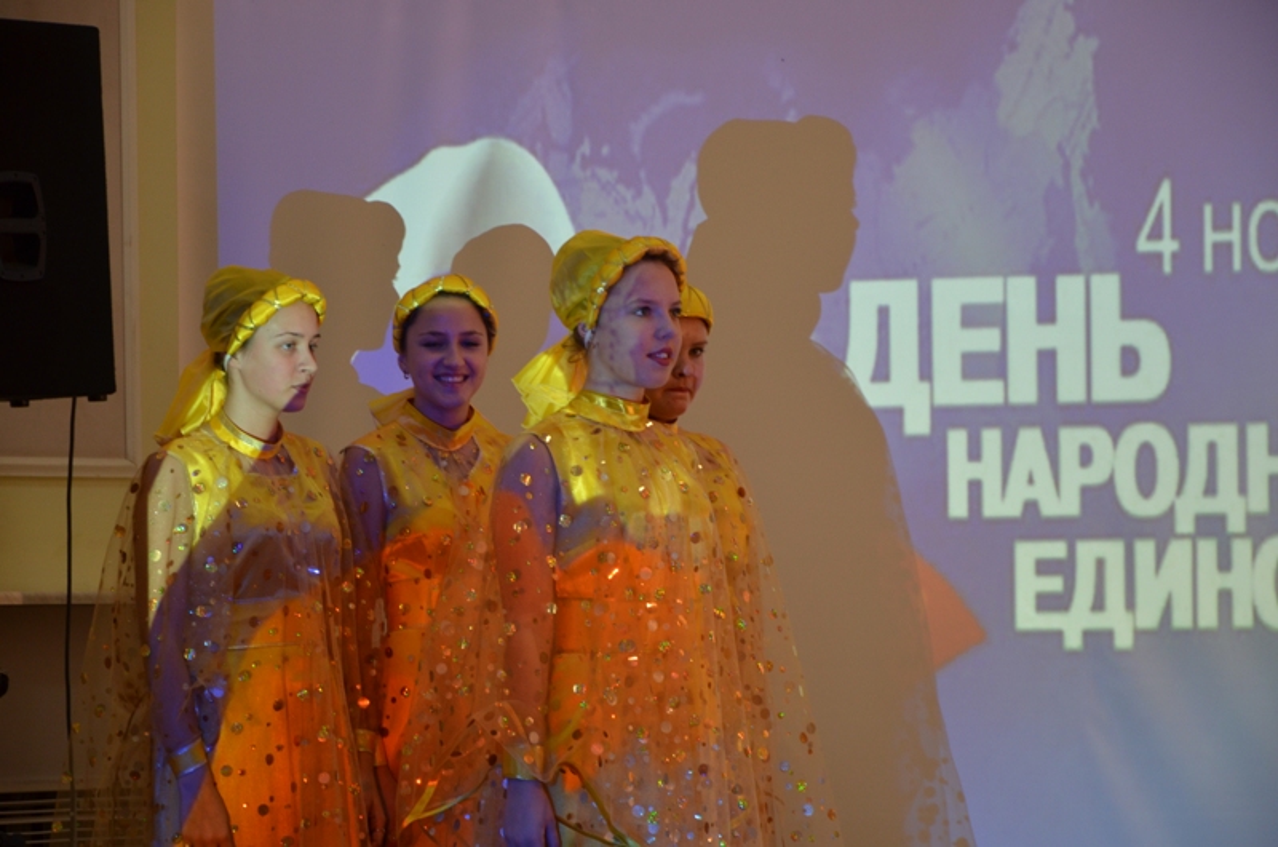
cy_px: 424
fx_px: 5208
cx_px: 639
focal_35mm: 147
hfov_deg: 14.0
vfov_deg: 9.3
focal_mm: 98
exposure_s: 1/60
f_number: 5.6
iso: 640
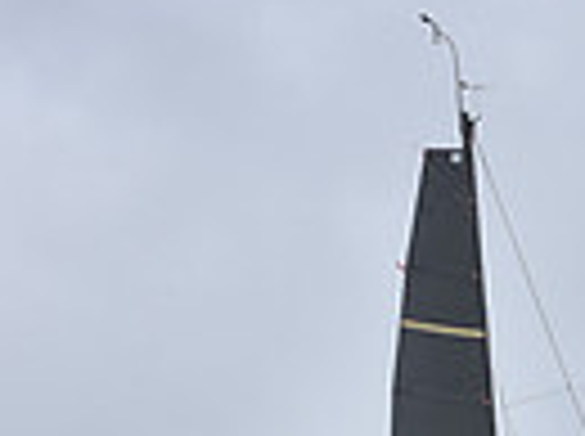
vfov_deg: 4.7
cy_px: 1205
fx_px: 5077
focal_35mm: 301
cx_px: 605
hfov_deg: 6.6
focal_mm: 70
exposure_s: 1/1250
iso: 200
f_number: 5.6
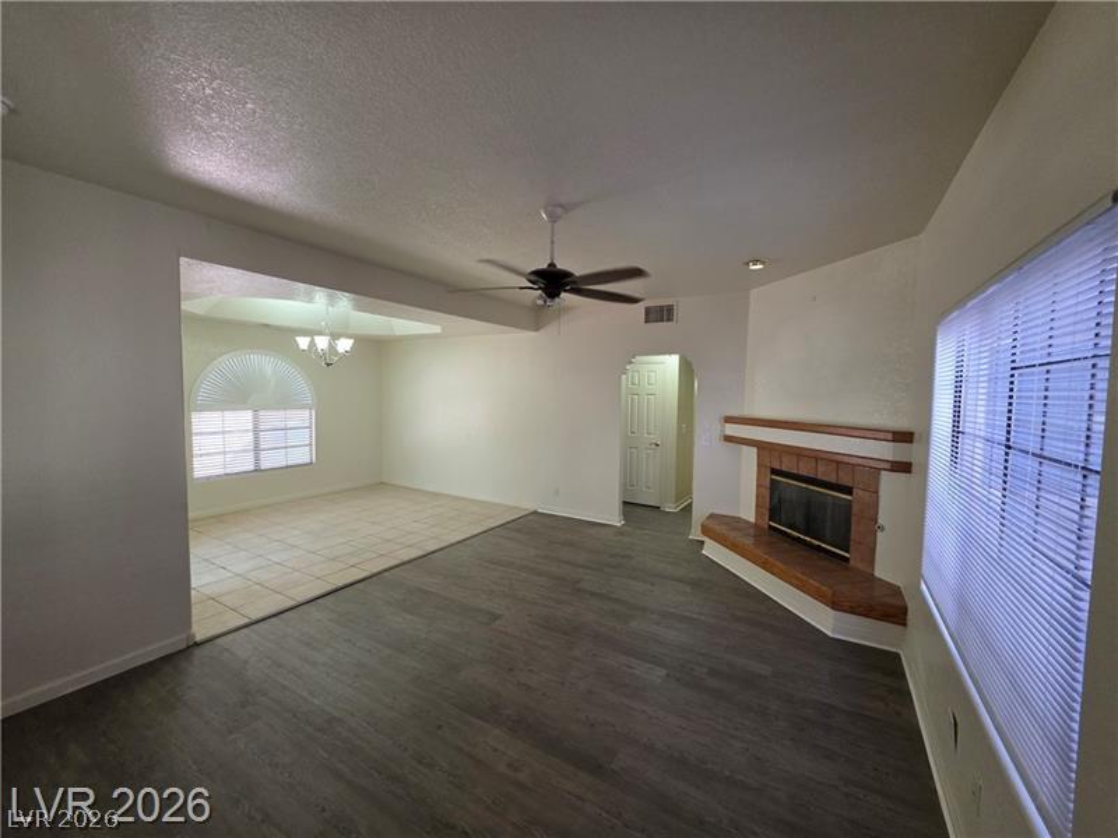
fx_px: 420
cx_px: 559
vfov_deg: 89.9
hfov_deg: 106.2
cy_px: 419
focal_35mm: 13
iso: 250
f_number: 1.9
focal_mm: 2.2
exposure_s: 1/120
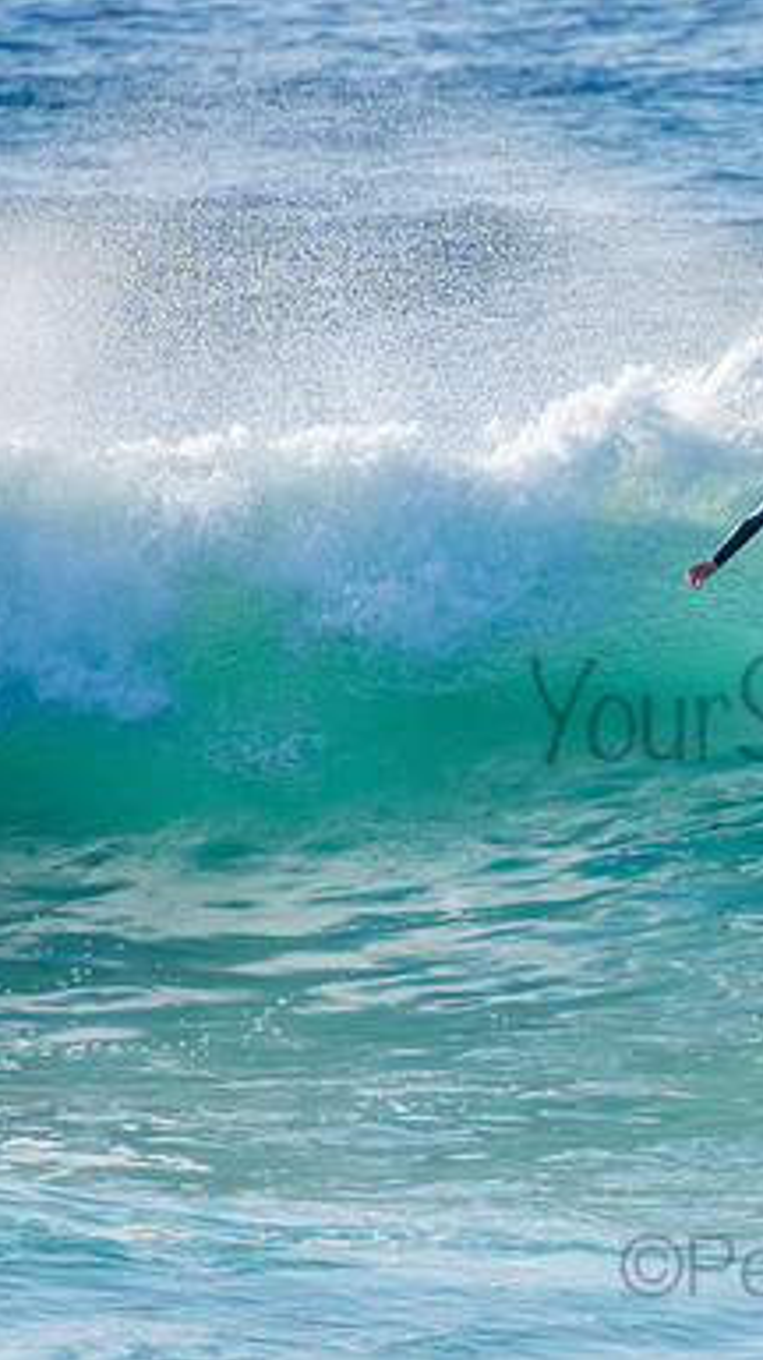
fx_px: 34165
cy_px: 680
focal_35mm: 948
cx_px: 894
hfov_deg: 1.3
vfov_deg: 2.3
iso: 280
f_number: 5.6
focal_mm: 400
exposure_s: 1/2000
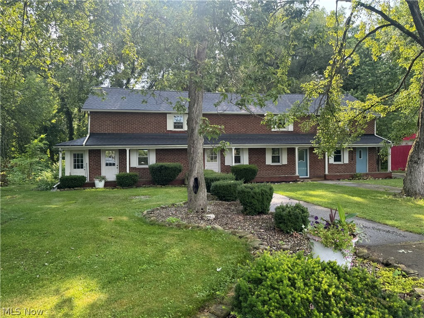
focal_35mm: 24
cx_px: 212
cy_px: 159
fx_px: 294
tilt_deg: -0.6
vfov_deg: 56.8
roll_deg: +0.7
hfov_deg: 71.6
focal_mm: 6.76
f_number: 1.78
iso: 80
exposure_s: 1/488
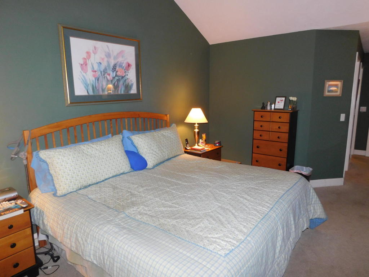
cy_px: 138
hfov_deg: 73.9
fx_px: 245
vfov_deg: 58.9
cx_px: 184
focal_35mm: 23
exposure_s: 1/30
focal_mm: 4
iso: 200
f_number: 3
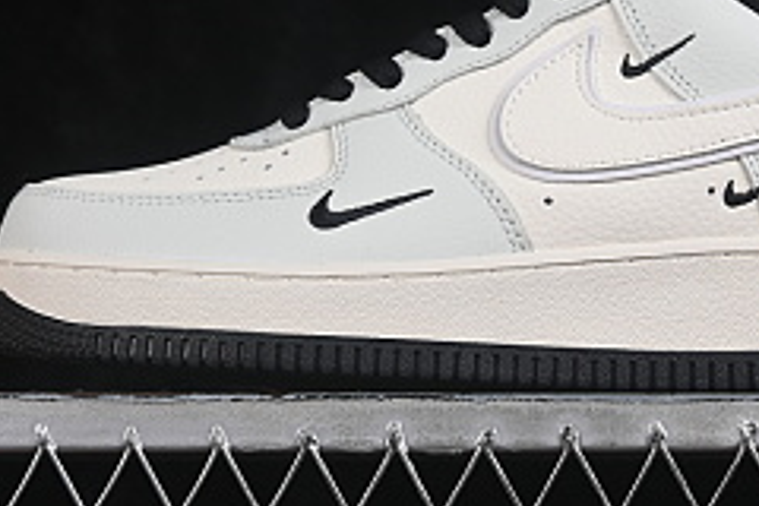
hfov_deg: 13.1
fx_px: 3289
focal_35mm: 156
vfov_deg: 8.8
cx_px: 534
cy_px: 65
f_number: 8
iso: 160
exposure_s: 1/80
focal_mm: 50
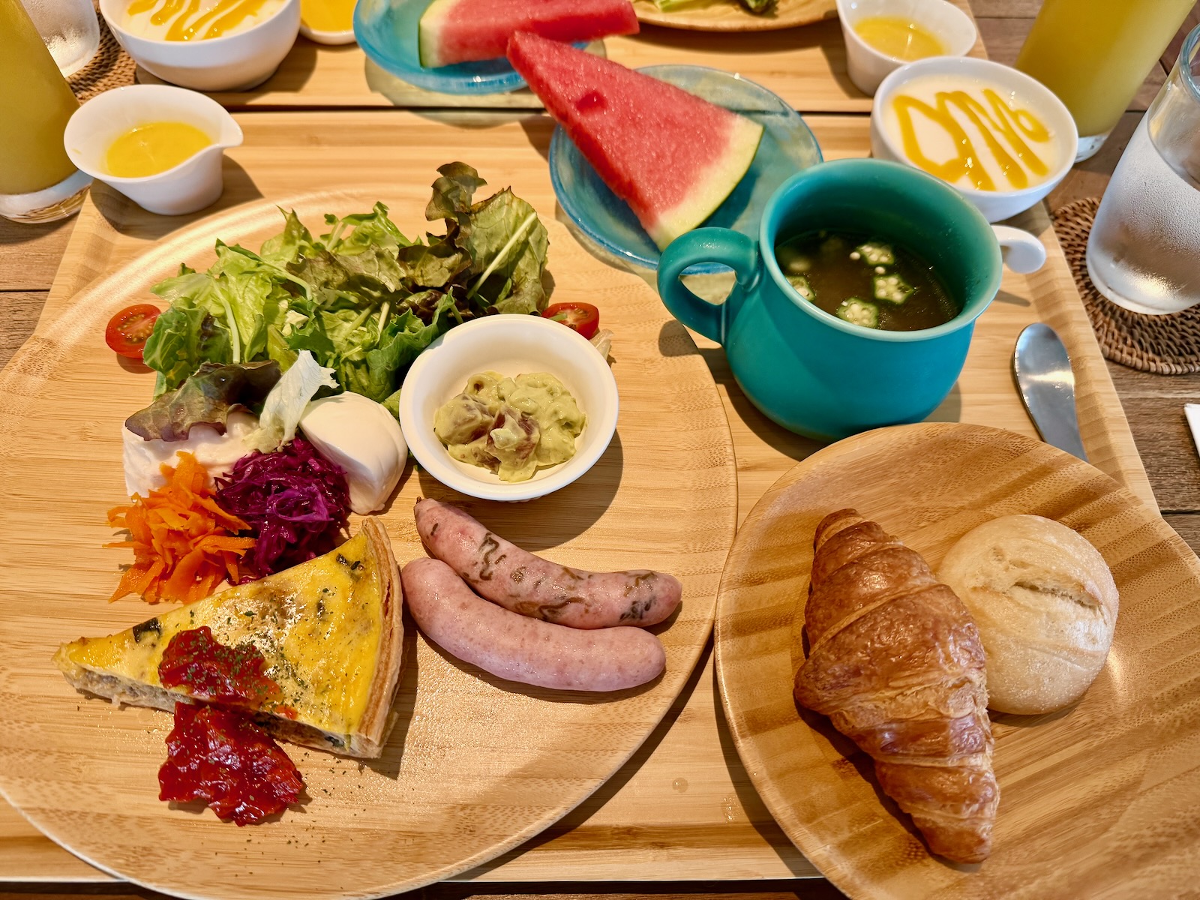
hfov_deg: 71.6
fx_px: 832
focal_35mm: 24
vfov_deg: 56.8
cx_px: 600
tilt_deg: -60.6
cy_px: 450
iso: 125
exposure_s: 1/230
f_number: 1.78
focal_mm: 6.76
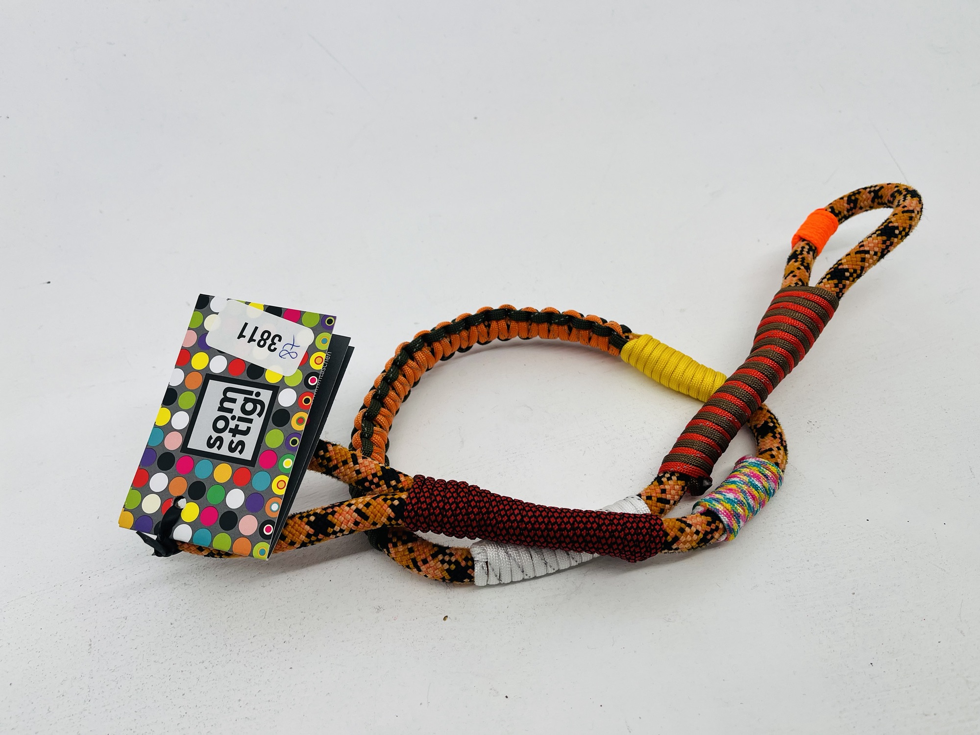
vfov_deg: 53.1
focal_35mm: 26
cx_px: 490
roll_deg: +4.8
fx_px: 736
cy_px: 368
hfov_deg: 67.3
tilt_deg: -41.4
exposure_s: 1/221
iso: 40
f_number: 1.6
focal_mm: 5.1
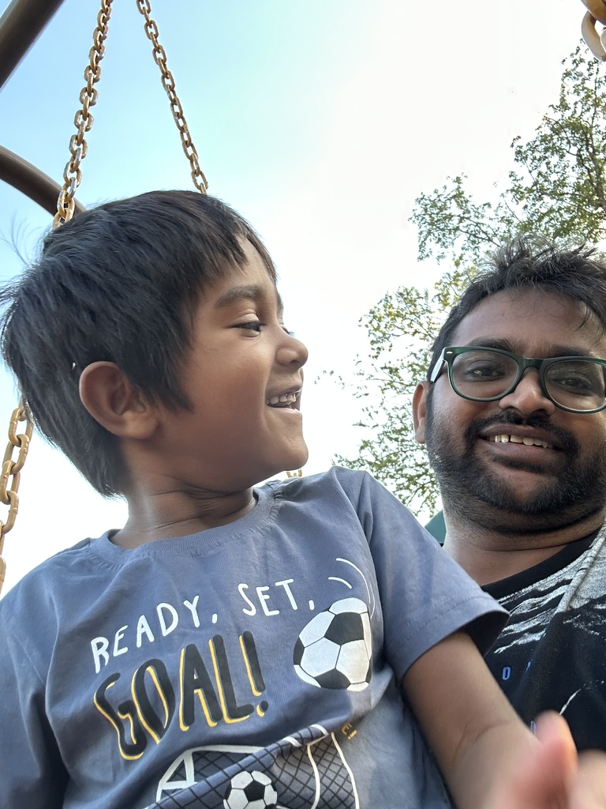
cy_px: 404
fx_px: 700
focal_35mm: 30
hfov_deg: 46.8
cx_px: 303
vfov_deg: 60.0
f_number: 1.9
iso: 80
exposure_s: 1/67
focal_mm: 2.69
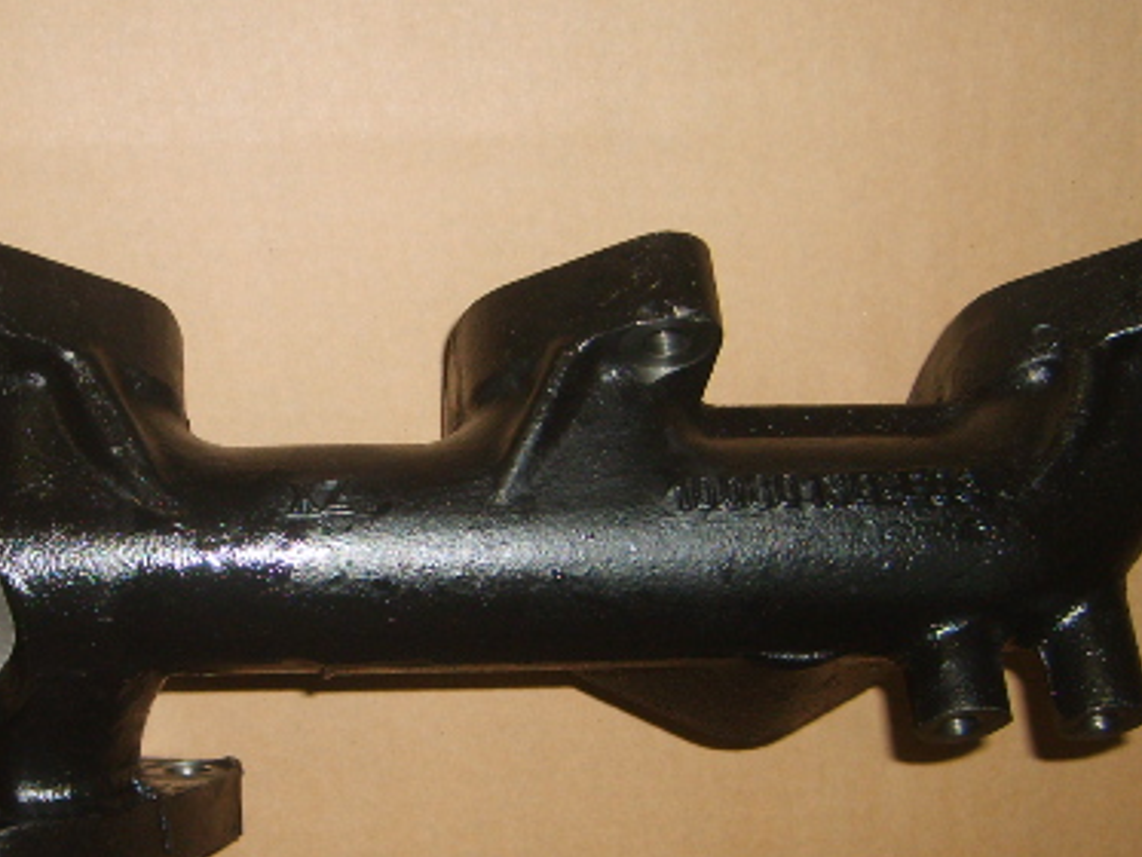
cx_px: 312
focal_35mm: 60
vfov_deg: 24.3
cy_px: 551
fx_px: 1980
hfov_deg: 31.7
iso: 100
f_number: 2.8
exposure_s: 1/30
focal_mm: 5.8
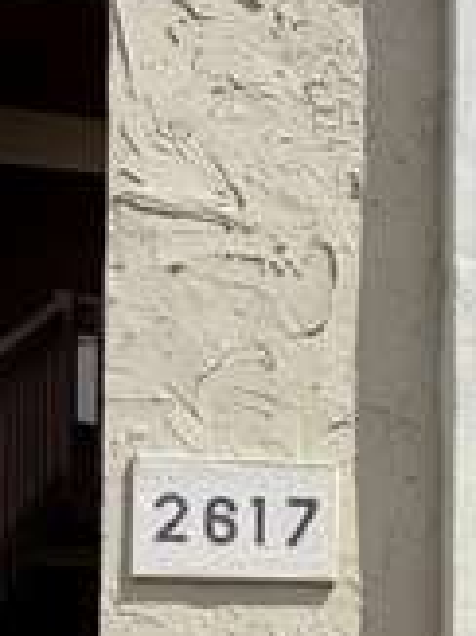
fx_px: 1010
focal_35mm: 55
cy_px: 695
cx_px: 609
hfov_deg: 23.6
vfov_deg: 31.2
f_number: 2.2
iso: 20
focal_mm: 2.22
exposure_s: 1/1534
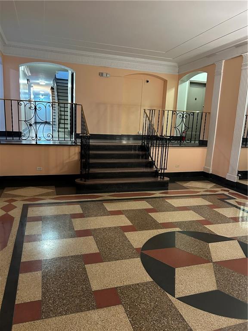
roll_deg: -2.3
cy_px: 166
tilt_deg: -12.5
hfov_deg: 53.1
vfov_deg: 67.3
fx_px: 248
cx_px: 124
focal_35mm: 26
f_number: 1.5
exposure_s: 1/40
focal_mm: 5.7
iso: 400
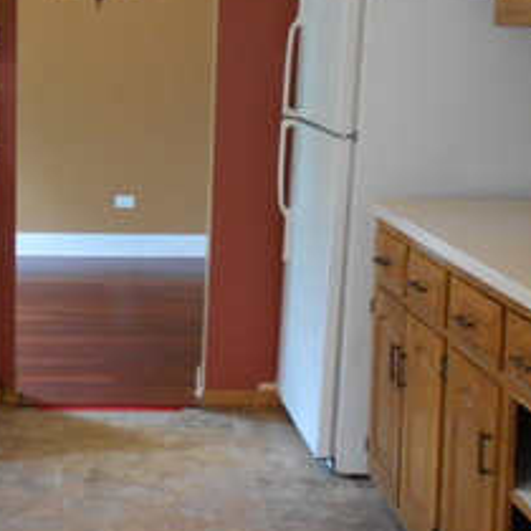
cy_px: 164
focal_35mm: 70
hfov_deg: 23.8
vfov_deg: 24.5
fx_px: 1215
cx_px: 23
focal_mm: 4.6
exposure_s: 1/30
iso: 320
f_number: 3.2
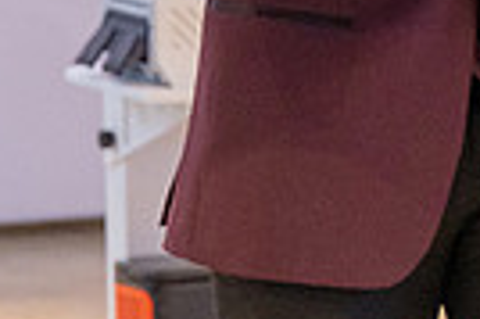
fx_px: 4448
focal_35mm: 334
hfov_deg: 6.0
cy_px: -195
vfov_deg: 4.1
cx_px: 942
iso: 1600
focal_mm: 70
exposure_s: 1/125
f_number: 2.8
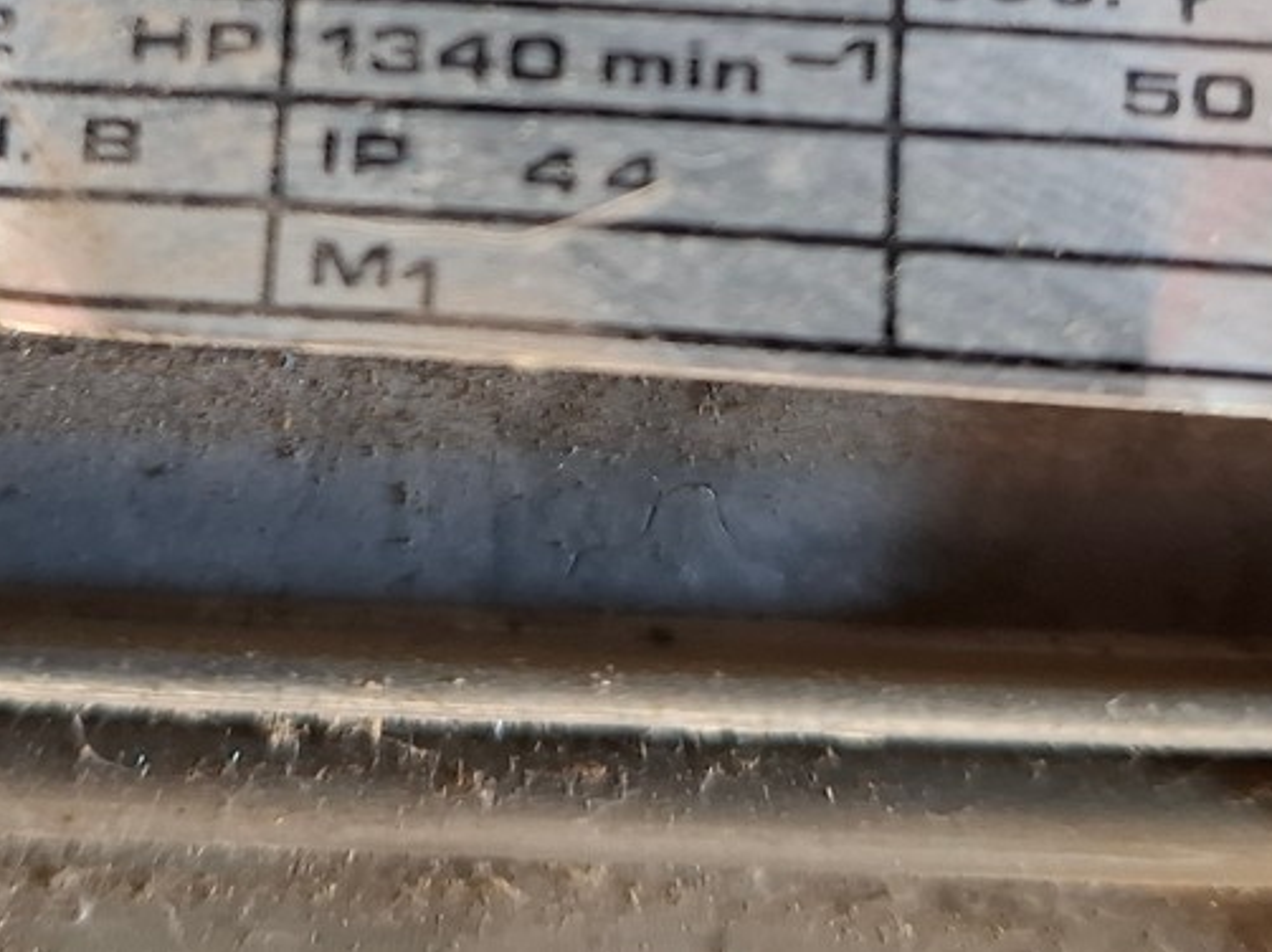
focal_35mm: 55
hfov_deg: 34.8
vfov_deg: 24.2
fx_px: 2020
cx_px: 517
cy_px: -182
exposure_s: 1/25
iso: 320
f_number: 1.8
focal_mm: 5.54
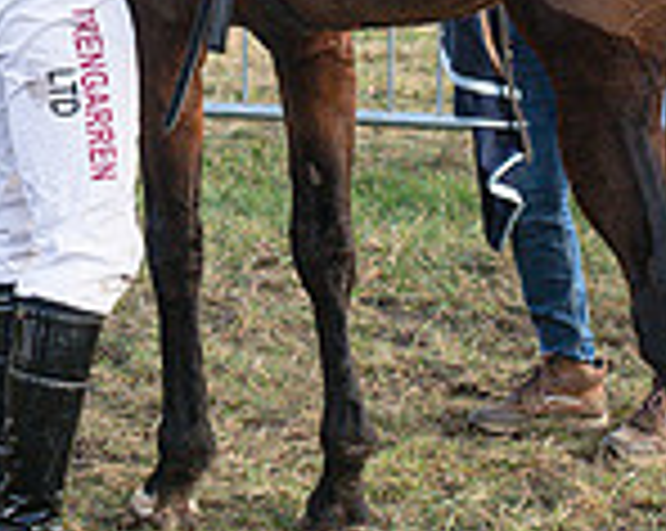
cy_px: -222
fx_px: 5256
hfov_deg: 7.2
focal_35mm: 267
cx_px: 63
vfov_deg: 5.7
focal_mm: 50
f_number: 5.6
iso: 500
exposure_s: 1/850
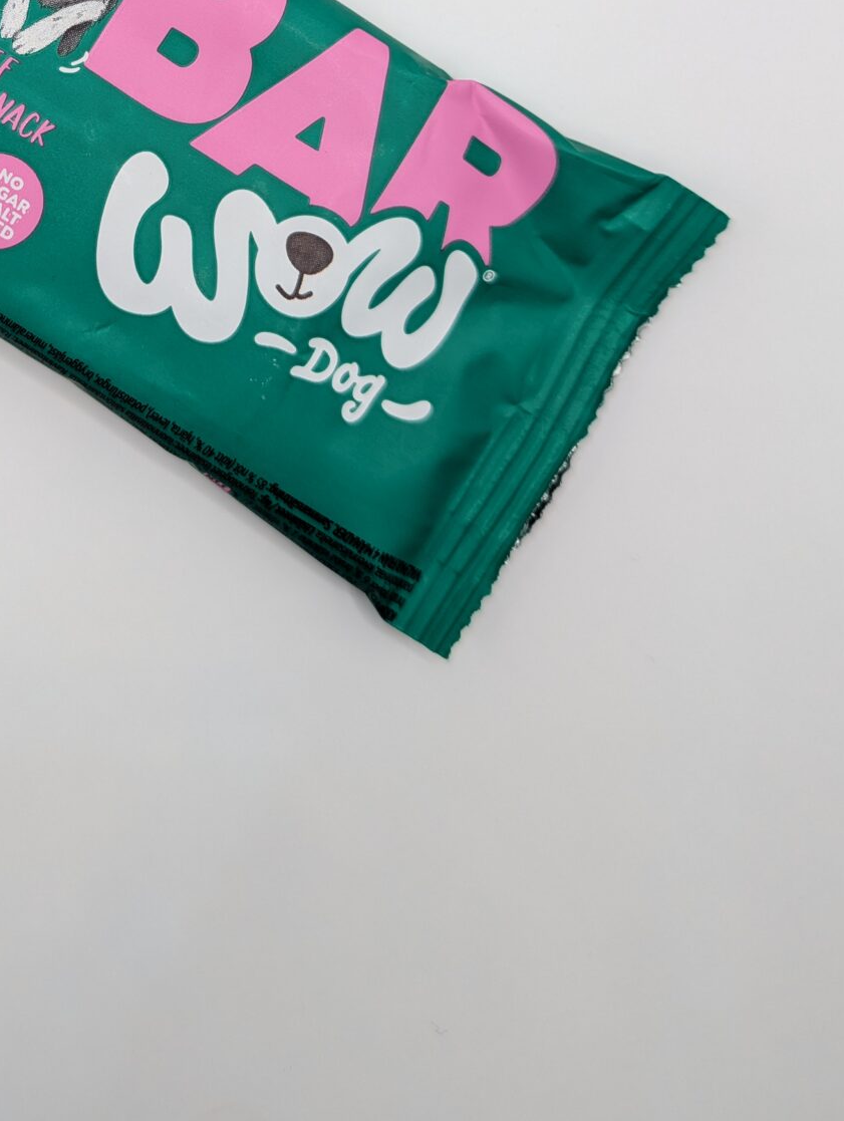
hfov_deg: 25.8
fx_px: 1784
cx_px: 80
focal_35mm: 55
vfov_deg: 32.1
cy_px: -2
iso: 28
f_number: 1.68
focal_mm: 6.9
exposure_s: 1/96.7
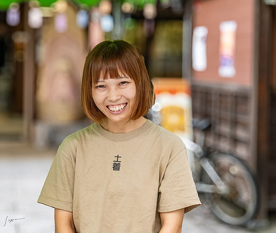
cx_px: 155
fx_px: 690
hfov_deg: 22.6
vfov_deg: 19.2
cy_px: 85
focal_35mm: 83
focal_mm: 55
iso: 2200
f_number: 8
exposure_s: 1/500
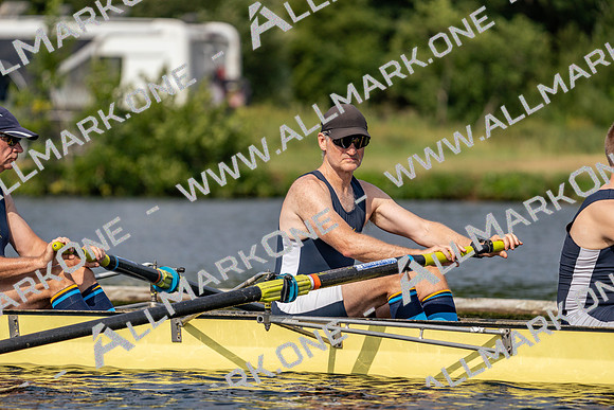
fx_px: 5527
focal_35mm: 324
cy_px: 205
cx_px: 307
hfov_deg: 6.4
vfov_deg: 4.2
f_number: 6.3
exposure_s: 1/1600
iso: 200
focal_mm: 324
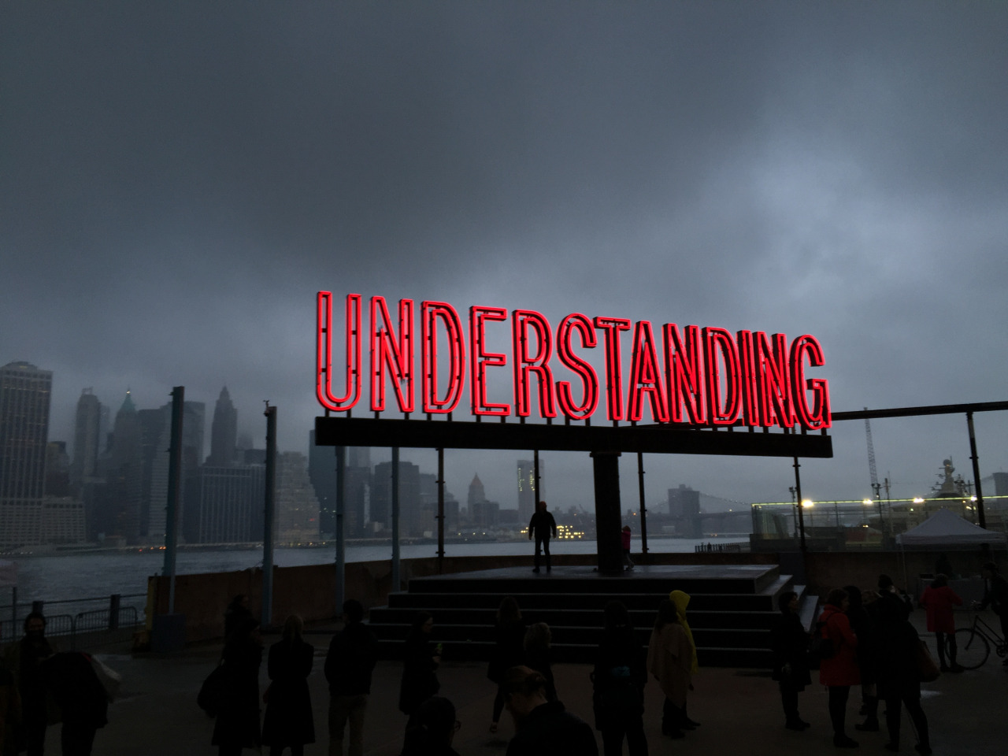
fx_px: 844
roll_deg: +1.6
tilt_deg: +11.5
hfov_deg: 61.7
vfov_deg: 48.2
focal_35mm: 29
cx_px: 504
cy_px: 378
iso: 32
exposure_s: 1/60
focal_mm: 4.15
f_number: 2.2
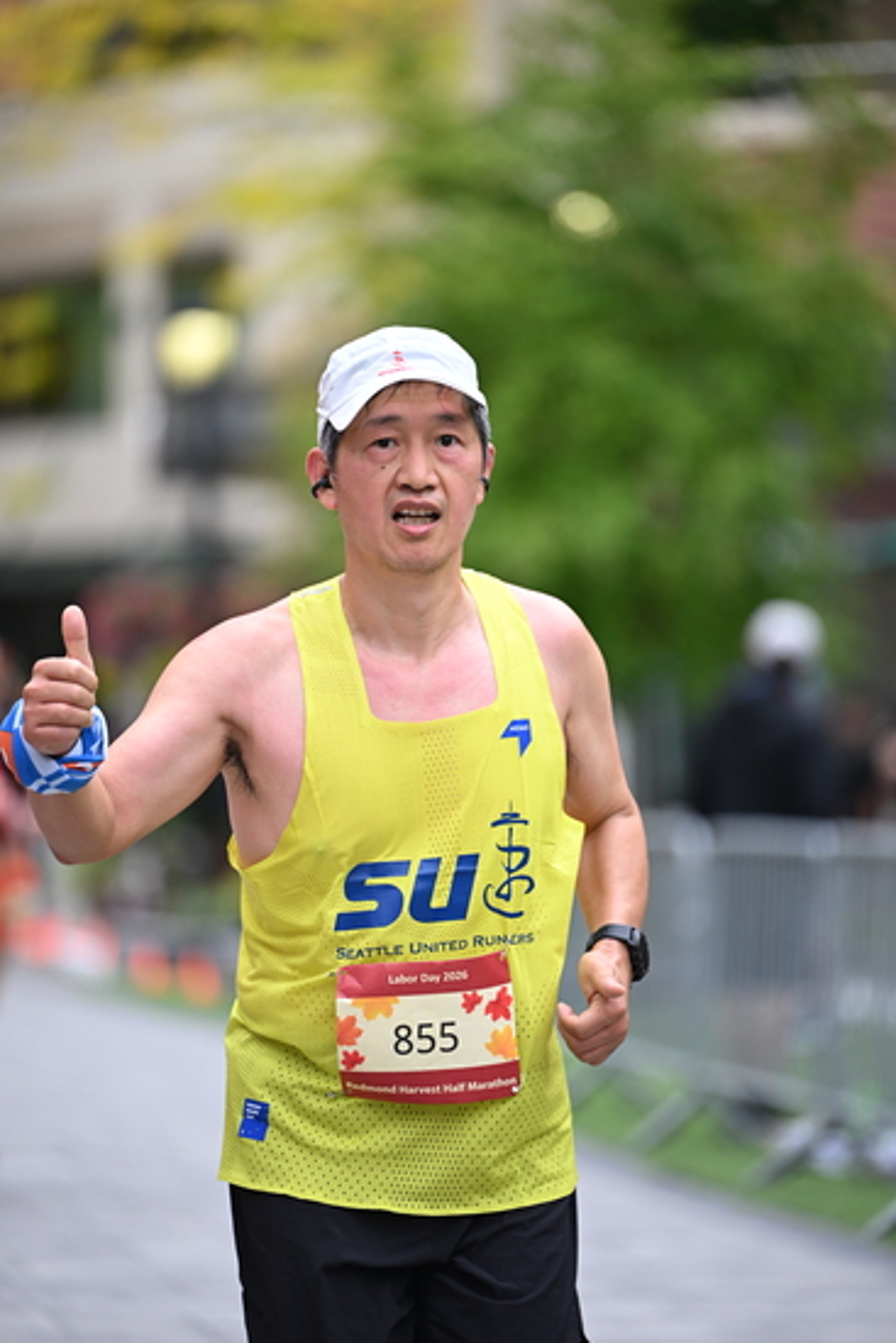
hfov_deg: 6.9
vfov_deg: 10.3
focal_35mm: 200
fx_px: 7461
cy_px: 672
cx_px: 448
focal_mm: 200
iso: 640
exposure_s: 1/2000
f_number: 2.8
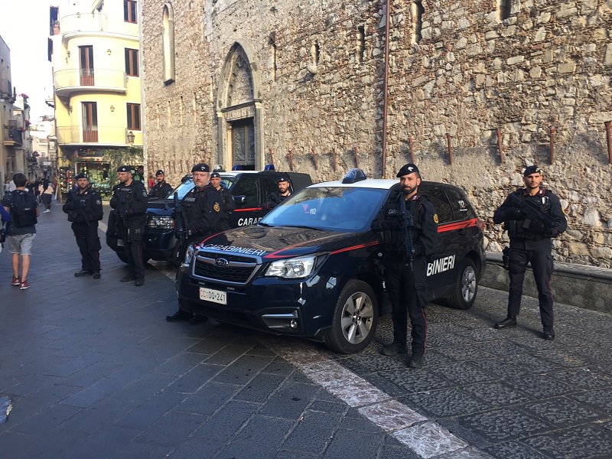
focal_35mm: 29
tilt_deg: -5.4
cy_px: 230
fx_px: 513
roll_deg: -2.0
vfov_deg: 48.2
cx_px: 306
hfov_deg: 61.7
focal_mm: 4.15
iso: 25
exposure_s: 1/110
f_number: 2.2
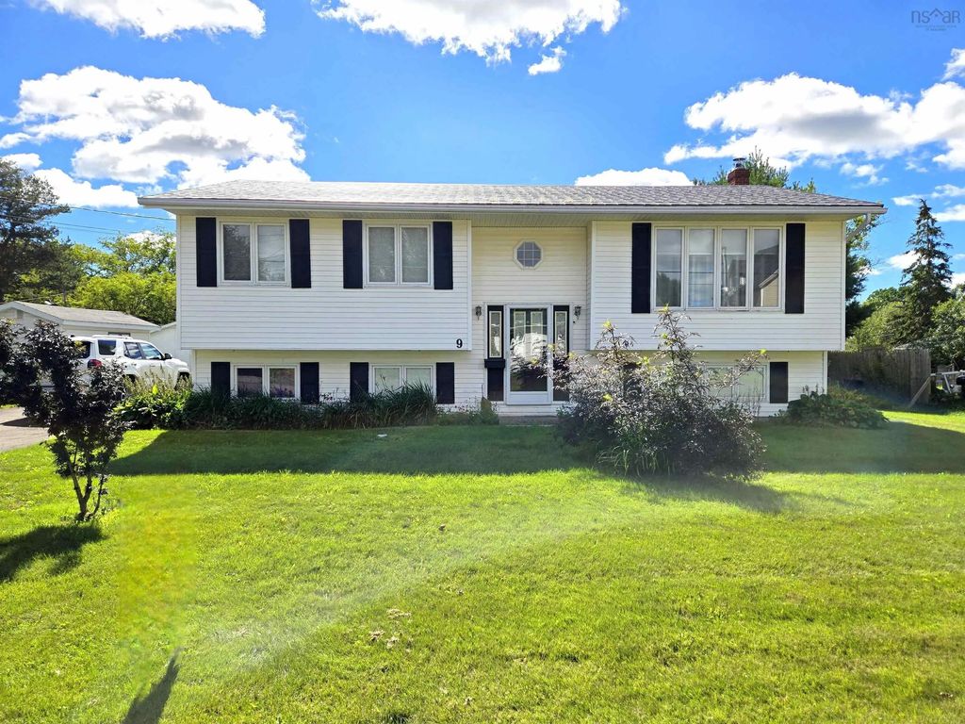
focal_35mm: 23
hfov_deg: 73.9
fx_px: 641
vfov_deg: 58.9
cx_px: 482
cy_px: 362
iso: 25
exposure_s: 1/3333
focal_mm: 5.4
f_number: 1.8
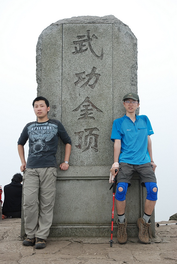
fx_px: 375
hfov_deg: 26.6
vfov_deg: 38.8
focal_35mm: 51
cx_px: 88
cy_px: 132
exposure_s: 1/125
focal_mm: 34
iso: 250
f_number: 6.3
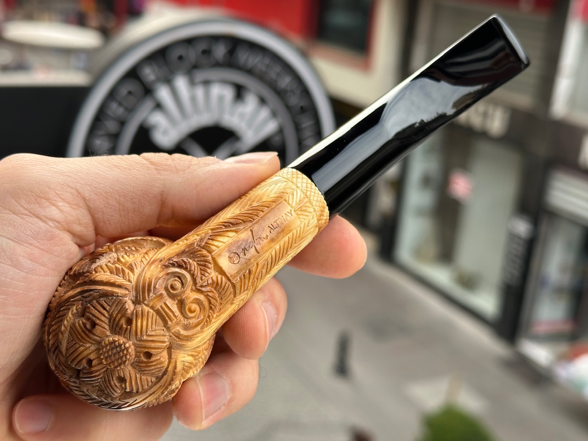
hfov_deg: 39.7
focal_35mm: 48
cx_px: 294
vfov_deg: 30.3
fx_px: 815
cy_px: 220
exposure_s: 1/494
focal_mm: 6.86
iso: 64
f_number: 1.78
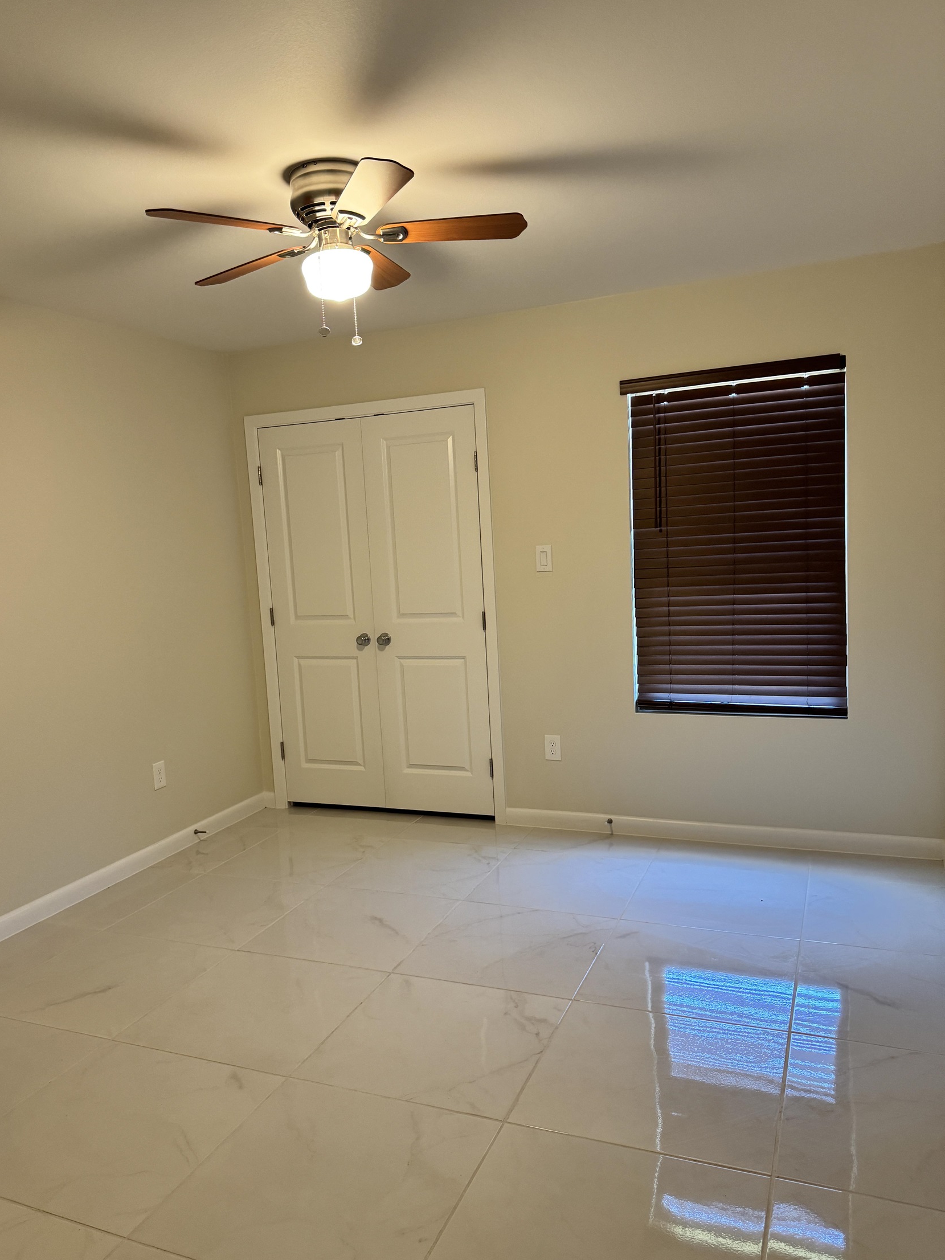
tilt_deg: -7.3
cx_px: 453
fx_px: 910
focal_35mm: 25
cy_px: 646
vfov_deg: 69.4
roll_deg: +2.9
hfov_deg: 54.9
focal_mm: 6.76
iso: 250
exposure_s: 1/60
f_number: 1.78
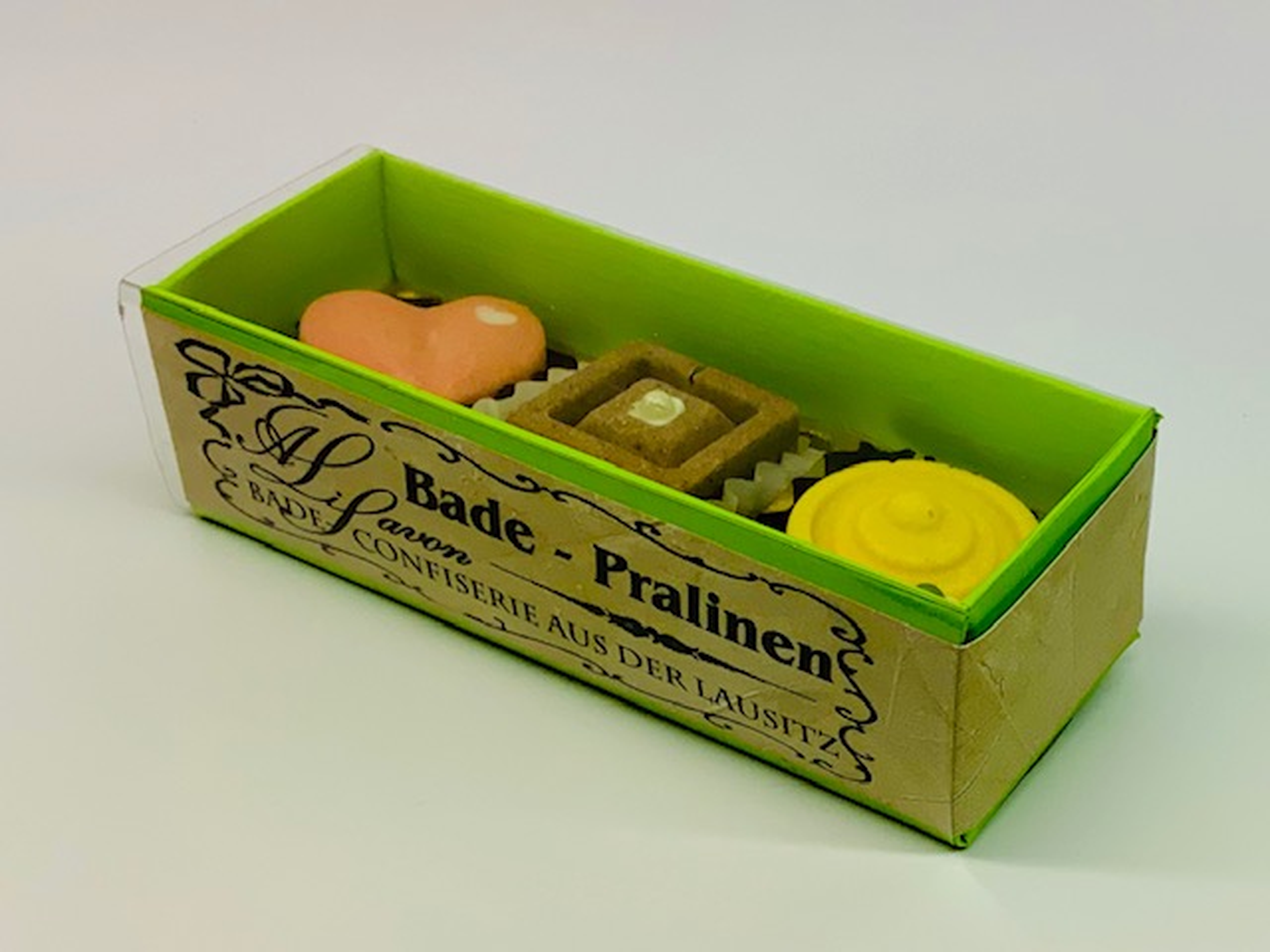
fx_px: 1064
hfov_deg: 61.7
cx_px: 635
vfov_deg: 48.2
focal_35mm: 29
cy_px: 476
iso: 16
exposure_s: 1/154
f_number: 1.8
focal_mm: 3
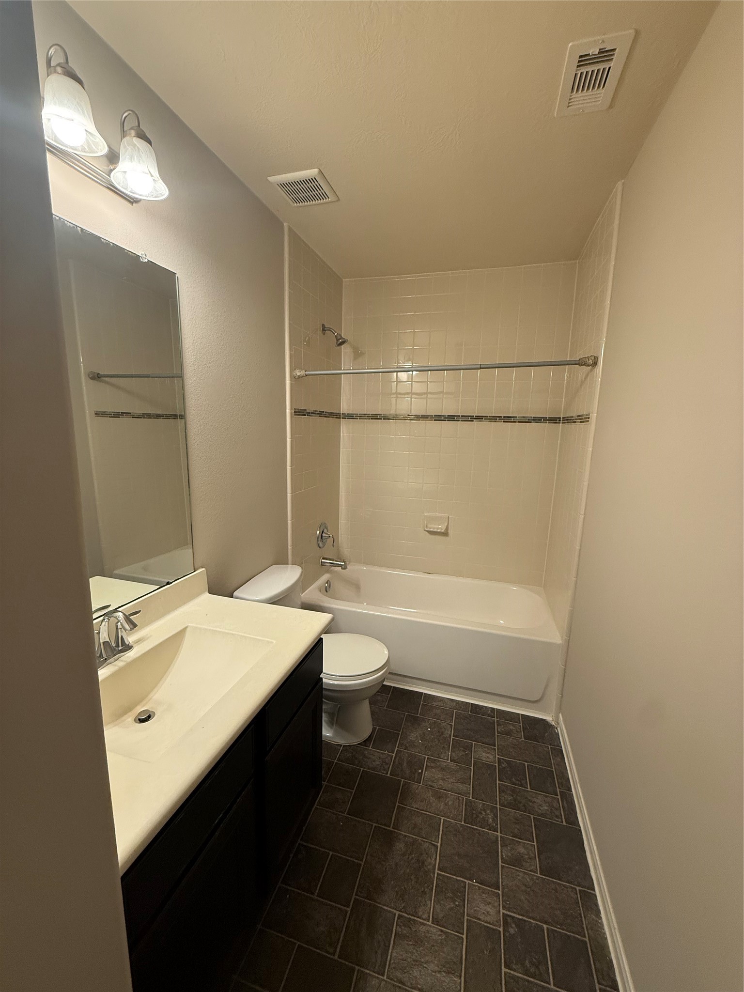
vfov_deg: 102.1
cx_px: 372
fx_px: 401
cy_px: 496
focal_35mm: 14
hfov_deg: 85.7
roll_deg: -1.9
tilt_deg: -8.9
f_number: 2.2
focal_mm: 2.22
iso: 200
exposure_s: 1/120
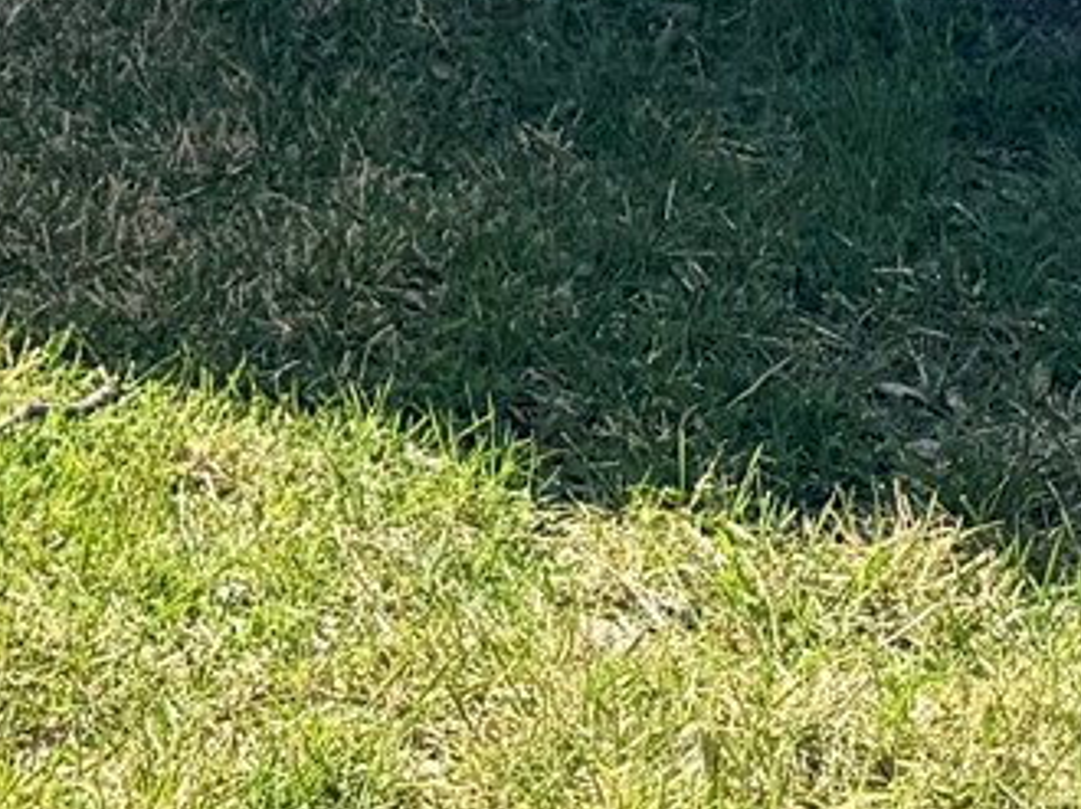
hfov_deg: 12.0
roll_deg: +0.3
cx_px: -996
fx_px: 4650
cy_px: -1254
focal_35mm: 149
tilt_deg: -9.3
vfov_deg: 8.8
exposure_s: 1/2959
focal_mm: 6.76
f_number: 1.78
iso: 80
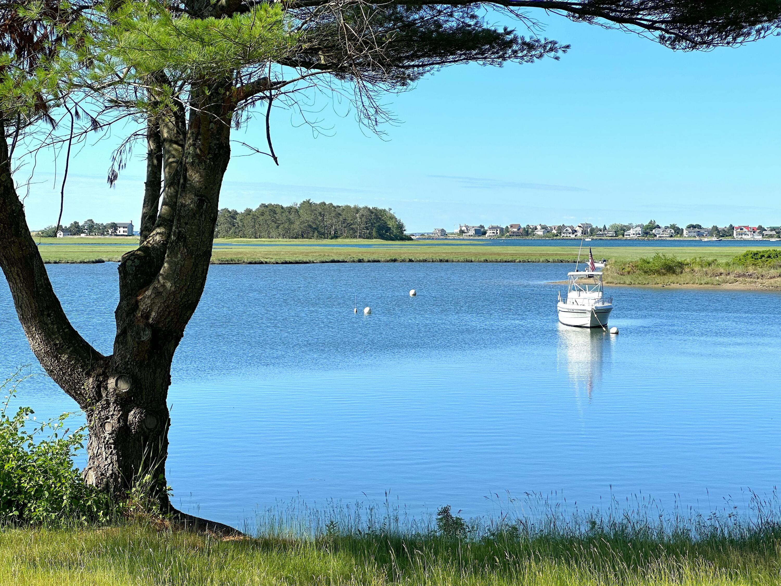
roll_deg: -0.7
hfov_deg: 25.3
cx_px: 390
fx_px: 1737
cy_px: 293
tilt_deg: -2.1
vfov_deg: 19.1
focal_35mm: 77
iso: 32
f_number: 2.8
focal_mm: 9
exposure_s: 1/809
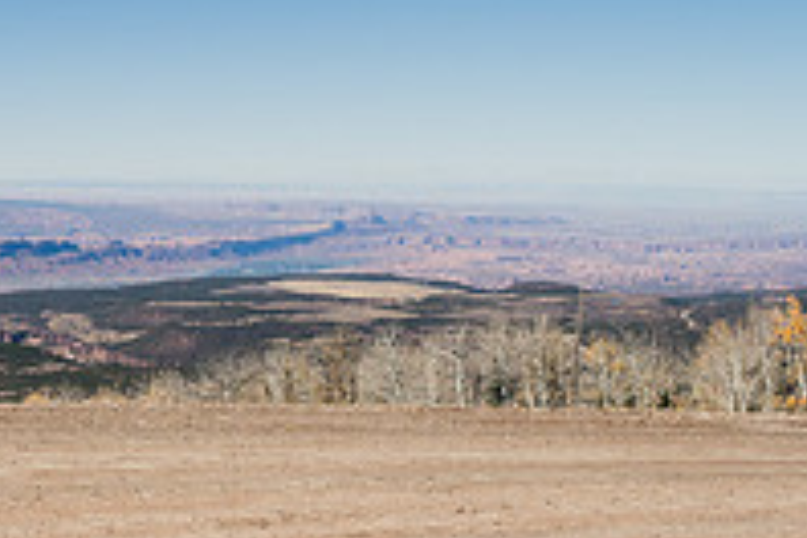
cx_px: -179
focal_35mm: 71
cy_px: 368
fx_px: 1591
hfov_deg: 25.4
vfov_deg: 19.1
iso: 160
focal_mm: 20
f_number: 2.8
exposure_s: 1/5000
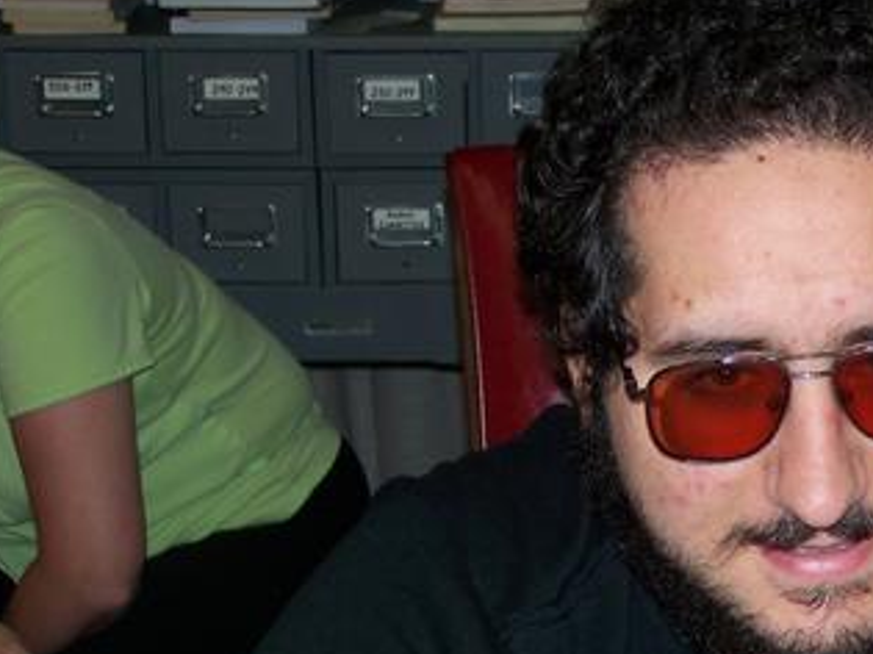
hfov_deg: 15.4
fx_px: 3176
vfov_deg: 11.7
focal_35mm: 126
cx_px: 867
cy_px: 518
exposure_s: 1/80
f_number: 3.2
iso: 64
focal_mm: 10.3
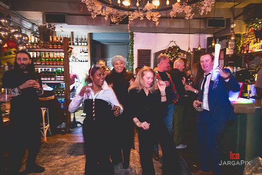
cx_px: 131
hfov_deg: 72.9
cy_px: 88
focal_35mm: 24
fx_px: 177
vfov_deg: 52.5
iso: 3200
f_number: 2.8
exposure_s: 1/15
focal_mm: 24
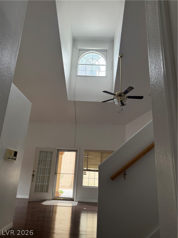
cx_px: 89
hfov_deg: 56.8
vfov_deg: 71.6
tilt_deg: +16.2
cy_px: 119
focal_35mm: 24
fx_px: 165
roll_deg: -2.8
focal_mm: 6.76
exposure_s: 1/101
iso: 200
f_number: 1.78
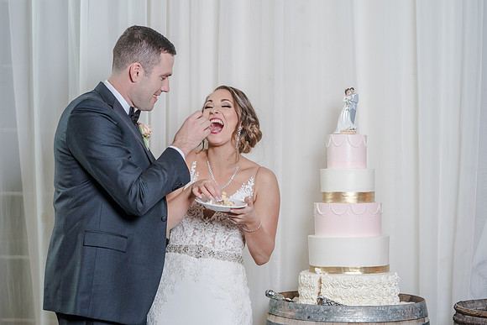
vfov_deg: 17.7
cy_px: 171
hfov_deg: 26.2
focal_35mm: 77
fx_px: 1044
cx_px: 245
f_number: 5.6
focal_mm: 72
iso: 2000
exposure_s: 1/100
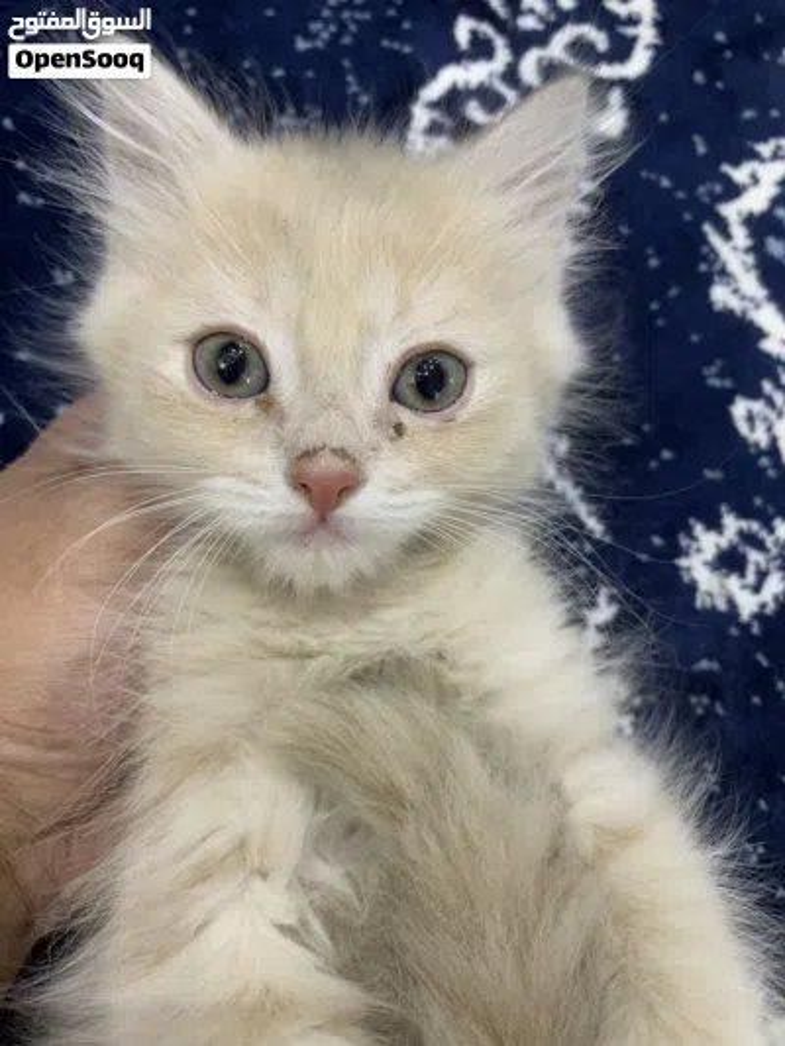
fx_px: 786
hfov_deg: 53.1
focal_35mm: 26
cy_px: 523
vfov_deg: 67.3
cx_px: 392
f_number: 1.8
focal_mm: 4.25
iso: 200
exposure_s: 1/60
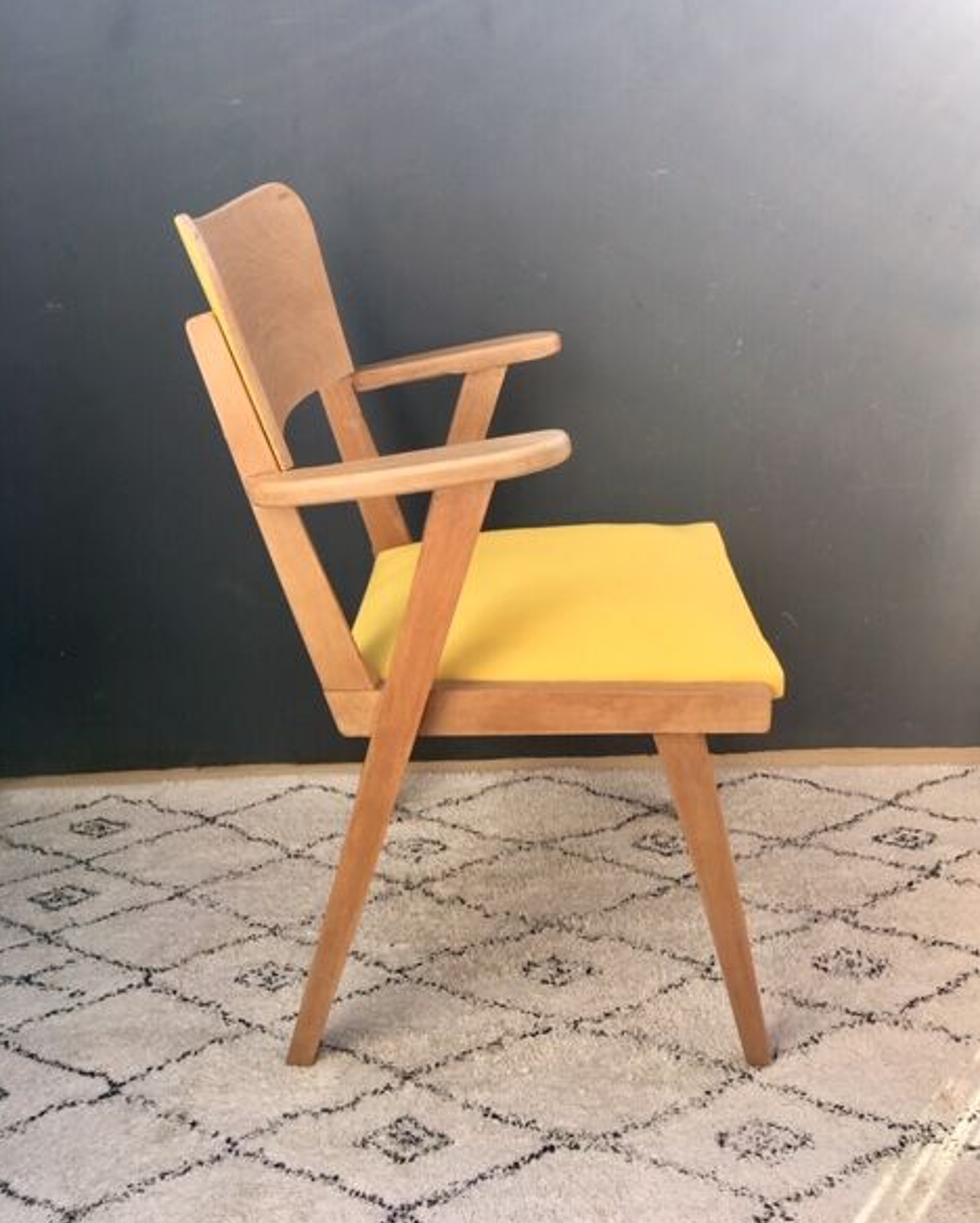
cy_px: 561
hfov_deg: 47.2
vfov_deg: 57.1
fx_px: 1123
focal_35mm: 31
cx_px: 496
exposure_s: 1/442
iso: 25
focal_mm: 4.15
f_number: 2.2
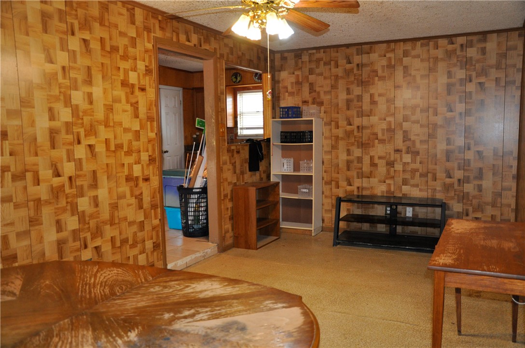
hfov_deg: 59.6
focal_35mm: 32
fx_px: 459
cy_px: 174
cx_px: 262
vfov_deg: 41.6
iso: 800
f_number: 3.8
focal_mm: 21
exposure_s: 1/90
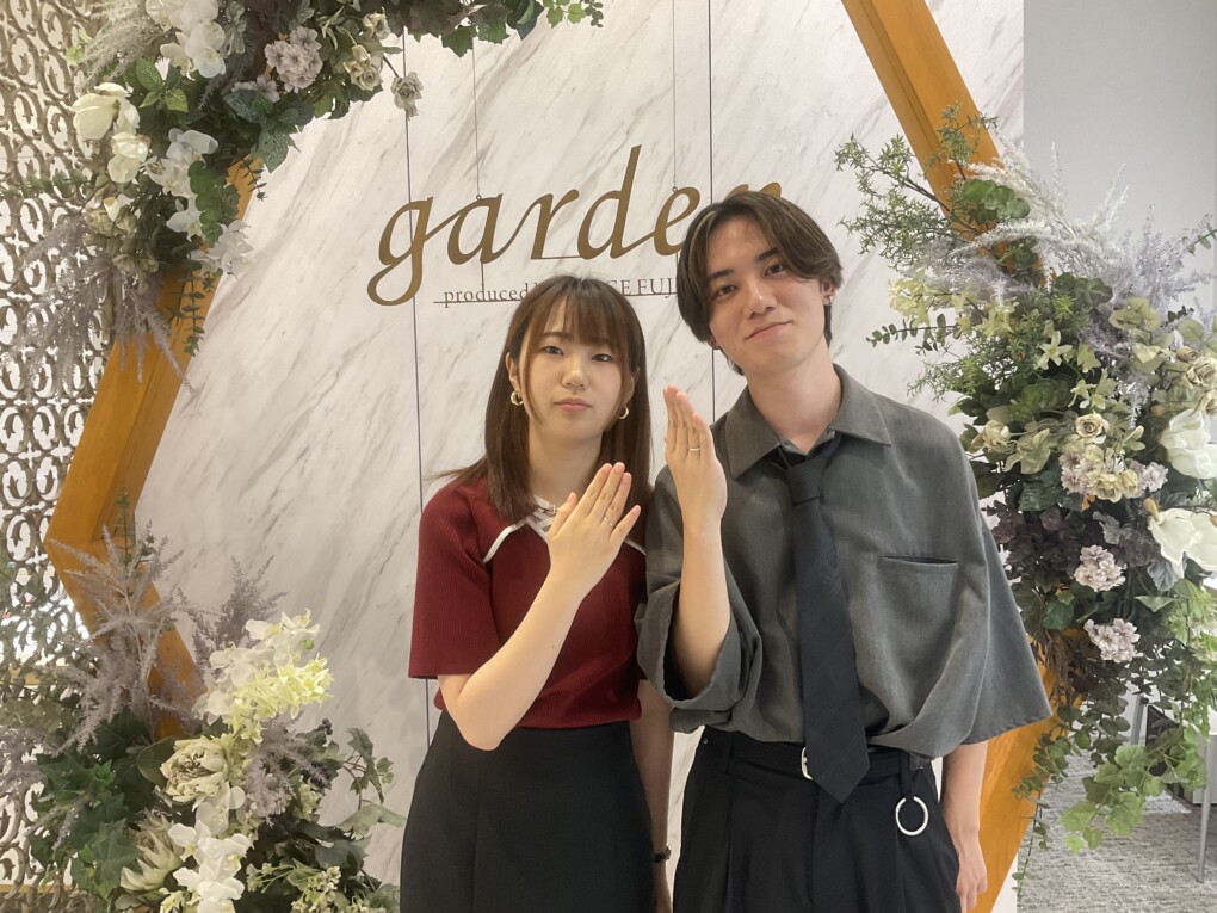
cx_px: 608
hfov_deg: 61.7
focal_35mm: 29
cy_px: 456
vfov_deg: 48.2
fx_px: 1020
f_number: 1.8
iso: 80
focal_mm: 3
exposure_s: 1/60
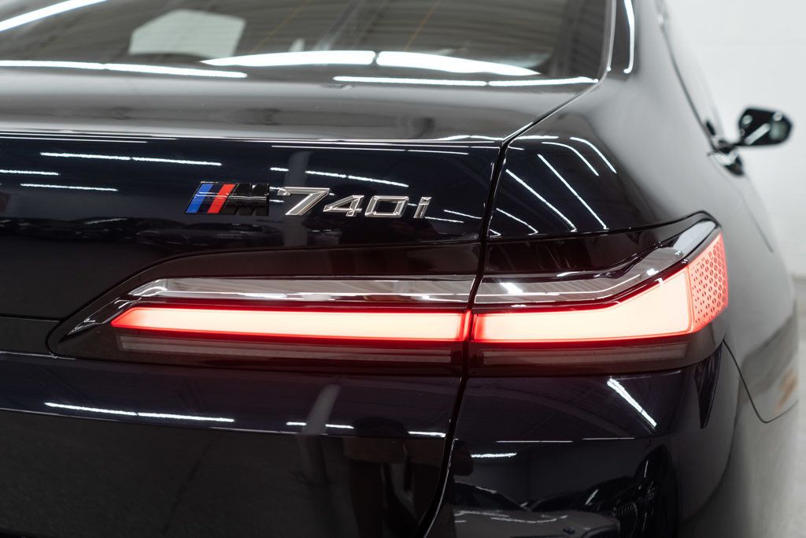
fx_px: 940
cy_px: 269
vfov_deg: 31.9
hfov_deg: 46.4
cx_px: 403
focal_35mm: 42
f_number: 3.2
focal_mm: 28
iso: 200
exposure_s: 1/50
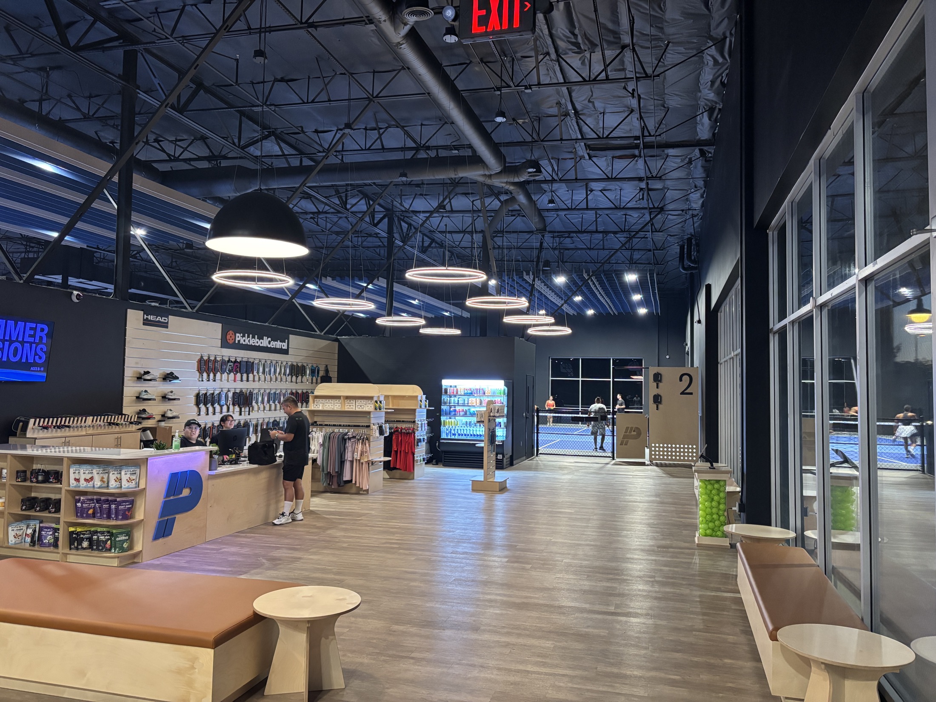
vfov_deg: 53.1
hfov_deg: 67.3
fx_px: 703
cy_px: 351
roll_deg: -1.0
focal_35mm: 26
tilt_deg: +3.0
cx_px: 468
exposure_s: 1/60
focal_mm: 5.96
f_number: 1.6
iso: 500
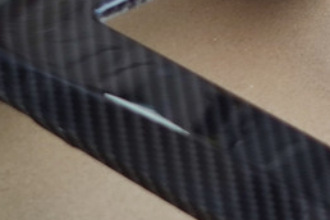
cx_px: 434
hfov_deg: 11.4
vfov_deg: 7.5
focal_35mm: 176
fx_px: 1613
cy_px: -212
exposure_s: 1/329
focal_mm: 8.16
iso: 100
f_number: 2
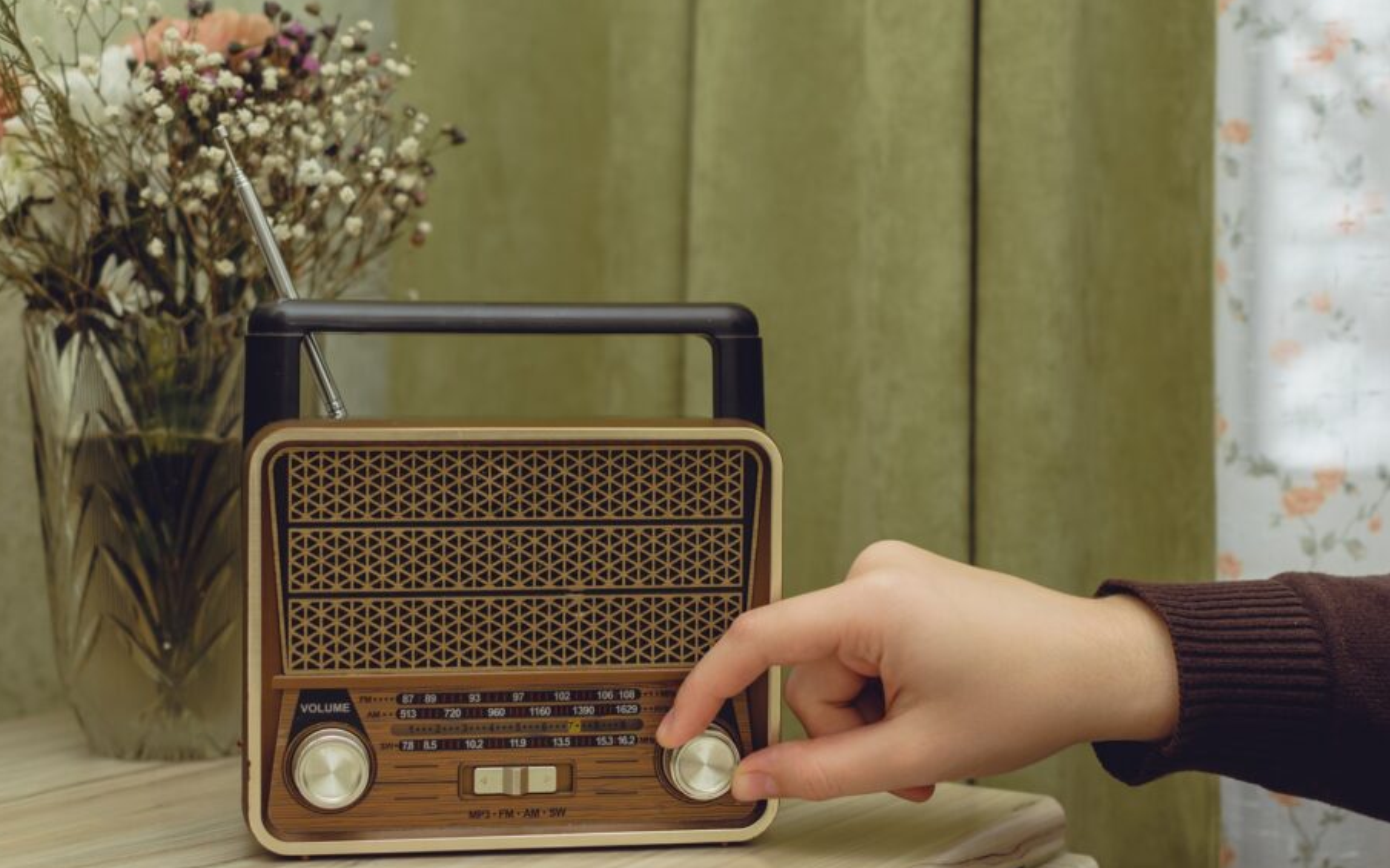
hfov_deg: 33.7
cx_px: 679
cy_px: 422
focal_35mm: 61
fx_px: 2294
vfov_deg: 21.4
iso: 100
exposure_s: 1/160
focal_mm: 35
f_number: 3.2
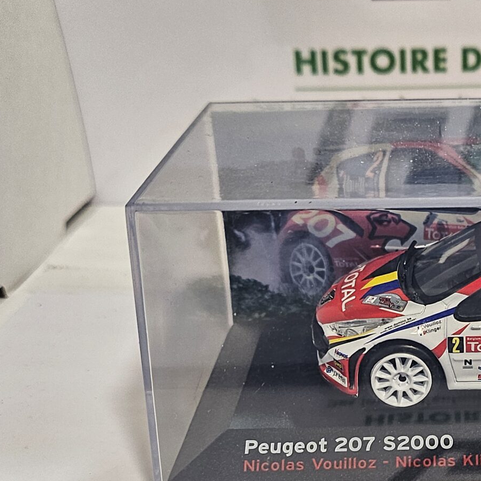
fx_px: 943
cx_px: 465
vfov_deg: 28.2
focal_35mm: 60
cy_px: 358
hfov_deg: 27.2
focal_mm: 5
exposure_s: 1/100
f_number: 1.8
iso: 125
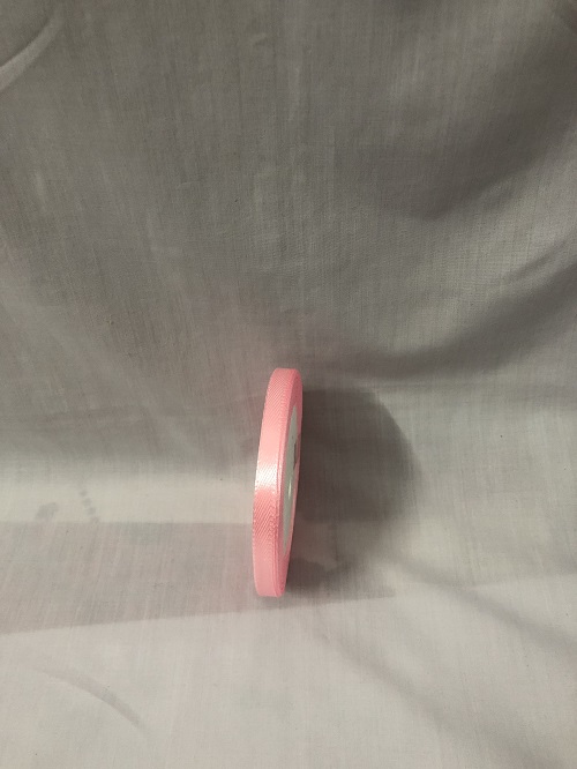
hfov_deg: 49.8
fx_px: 622
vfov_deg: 63.4
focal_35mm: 28
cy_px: 384
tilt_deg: -45.6
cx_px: 288
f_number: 1.8
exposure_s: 1/17
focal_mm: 3.99
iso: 80
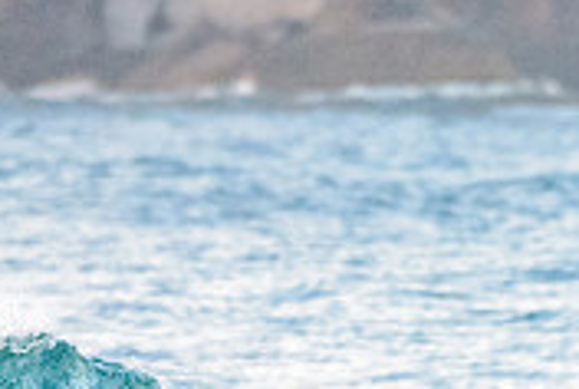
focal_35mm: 2016
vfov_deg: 0.7
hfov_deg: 1.0
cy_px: 334
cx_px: 164
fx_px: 32478
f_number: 5.6
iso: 3200
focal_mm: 500
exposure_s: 1/2000
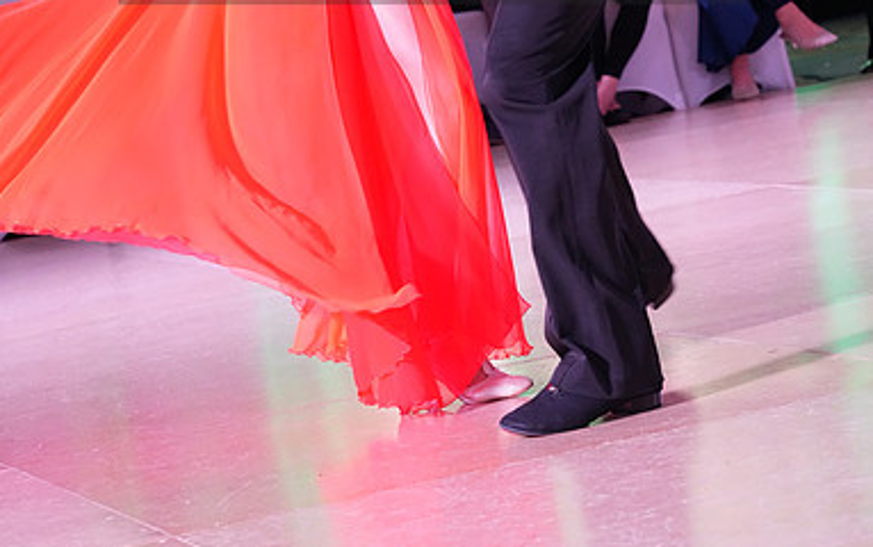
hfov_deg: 12.9
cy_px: -71
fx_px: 3857
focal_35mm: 162
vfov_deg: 8.0
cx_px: 434
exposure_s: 1/250
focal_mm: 105
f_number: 6.3
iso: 5000
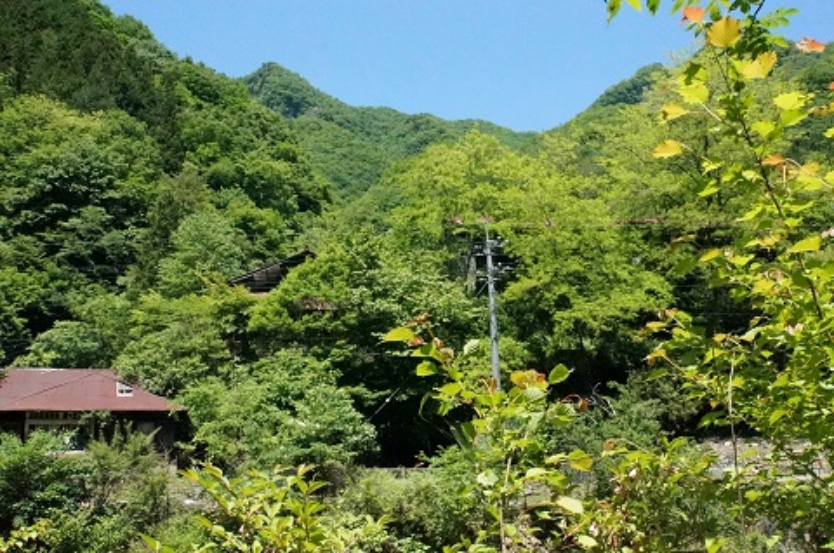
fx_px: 687
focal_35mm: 30
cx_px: 417
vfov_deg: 43.8
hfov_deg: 62.5
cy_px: 276
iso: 12800
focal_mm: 19.8
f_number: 18
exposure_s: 1/4000
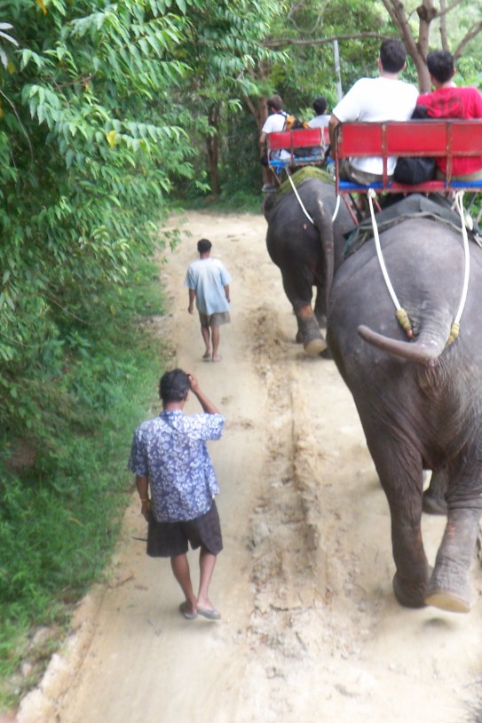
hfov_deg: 26.4
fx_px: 1024
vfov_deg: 38.8
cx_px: 312
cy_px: 319
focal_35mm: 51
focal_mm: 6.4
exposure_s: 1/50
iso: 50
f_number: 3.9
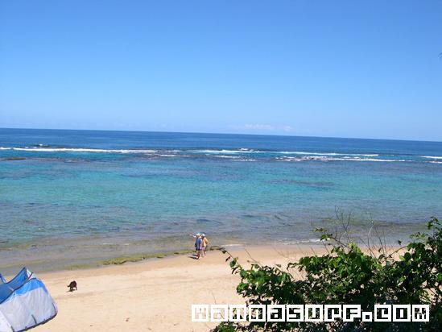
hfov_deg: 49.0
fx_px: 485
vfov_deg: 37.7
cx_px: 221
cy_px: 166
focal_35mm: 38
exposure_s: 1/212
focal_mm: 8
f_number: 7.6
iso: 100
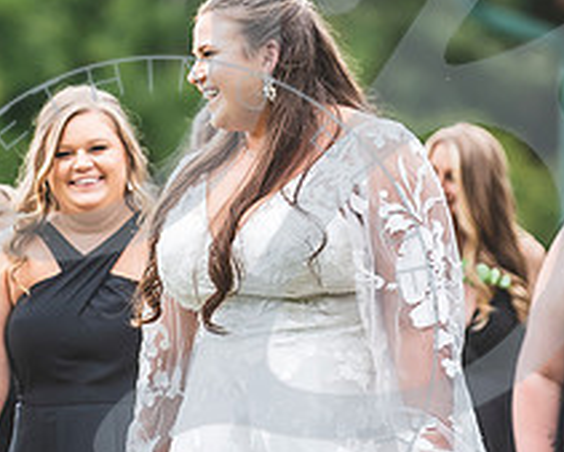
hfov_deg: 4.7
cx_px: 297
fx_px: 6880
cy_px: 106
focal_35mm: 412
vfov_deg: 3.8
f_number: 2.8
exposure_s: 1/500
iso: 200
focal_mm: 160
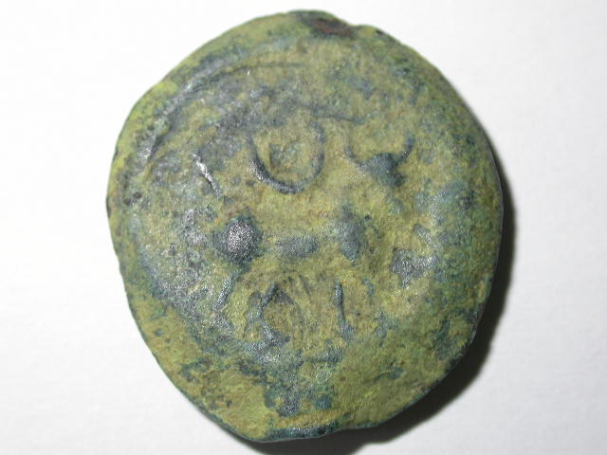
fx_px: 2069
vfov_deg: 12.6
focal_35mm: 118
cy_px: 228
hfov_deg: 16.7
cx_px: 304
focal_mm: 24.4
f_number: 4.3
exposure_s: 1/60.3
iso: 100
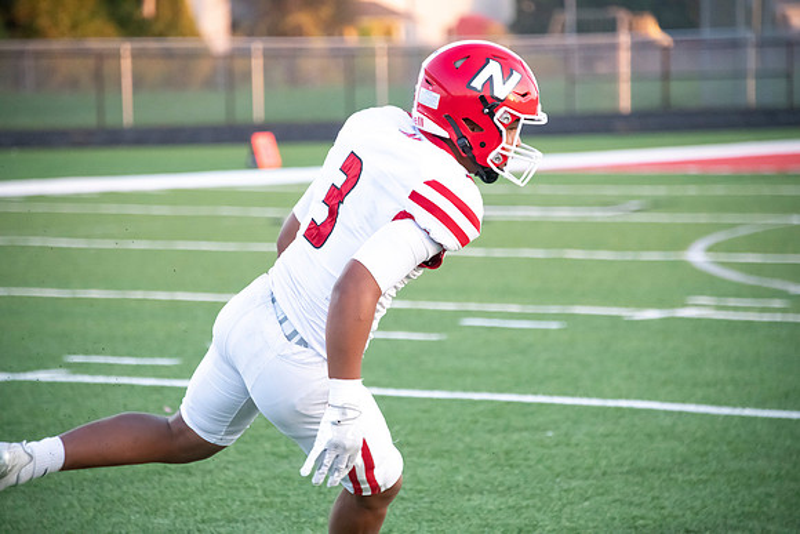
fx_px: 5112
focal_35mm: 230
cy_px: 267
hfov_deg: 8.9
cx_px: 400
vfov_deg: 6.0
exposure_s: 1/1250
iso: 4000
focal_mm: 230
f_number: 5.6
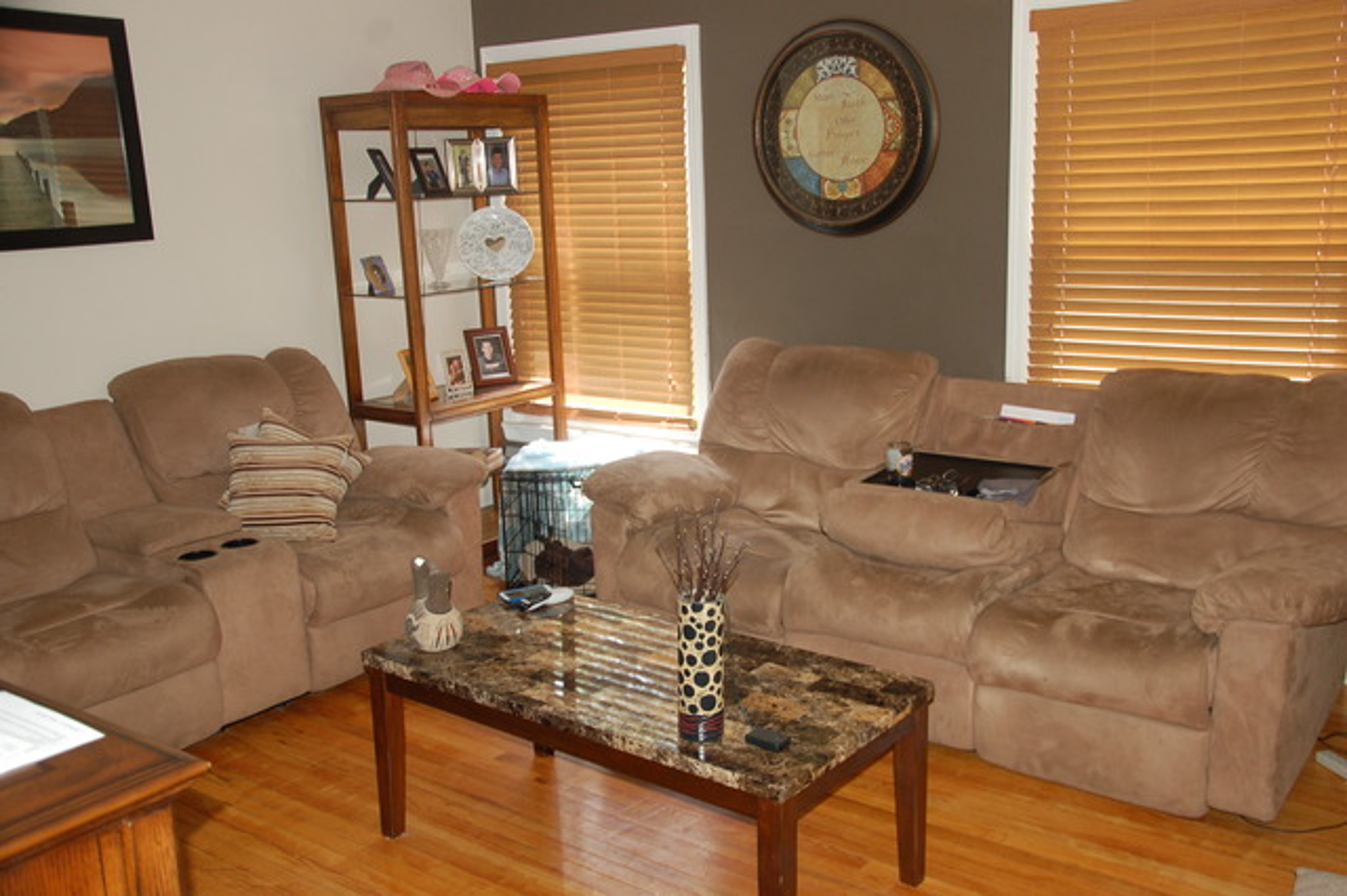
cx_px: 674
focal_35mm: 33
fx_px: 1234
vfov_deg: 39.9
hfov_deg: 57.2
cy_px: 448
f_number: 3.8
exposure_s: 1/60
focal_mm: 22
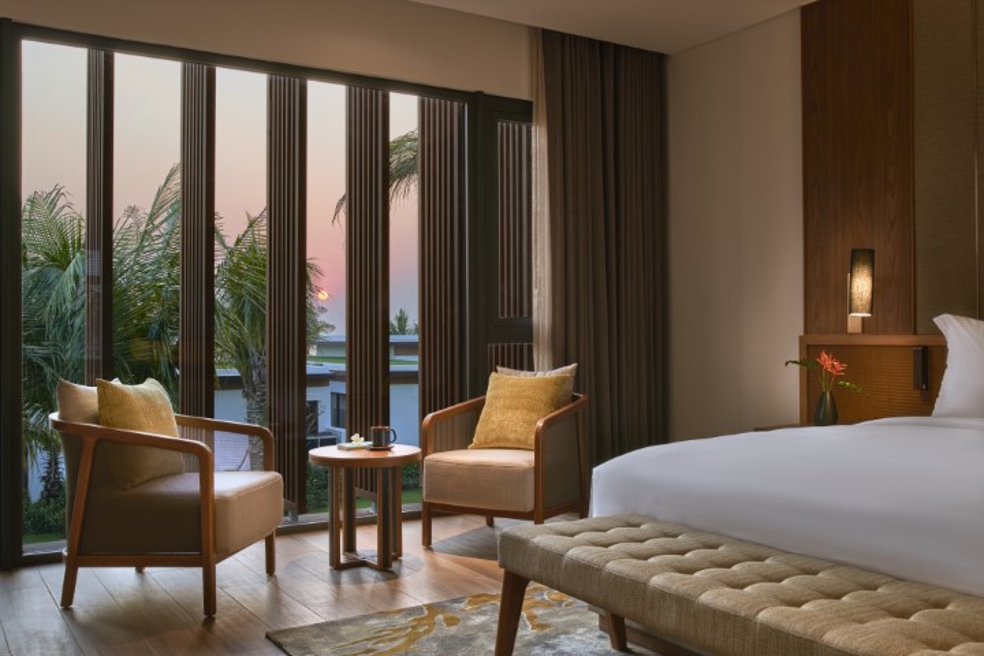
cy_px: 328
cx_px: 492
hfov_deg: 54.4
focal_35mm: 35
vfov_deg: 37.9
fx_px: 957
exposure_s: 1/1.67
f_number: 11
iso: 100
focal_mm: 35
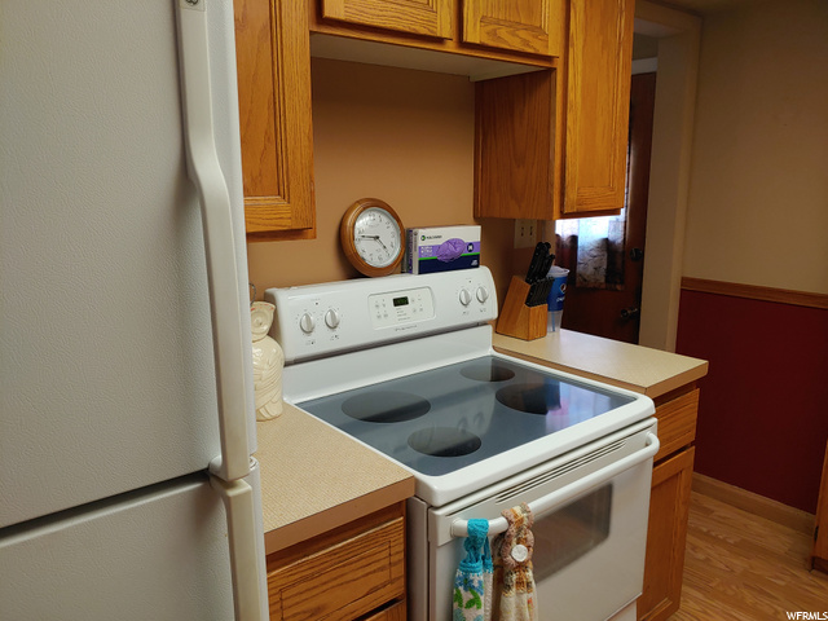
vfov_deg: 54.9
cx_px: 414
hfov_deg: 69.4
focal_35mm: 25
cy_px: 310
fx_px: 598
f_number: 1.5
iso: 50
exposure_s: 1/60
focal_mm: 4.23
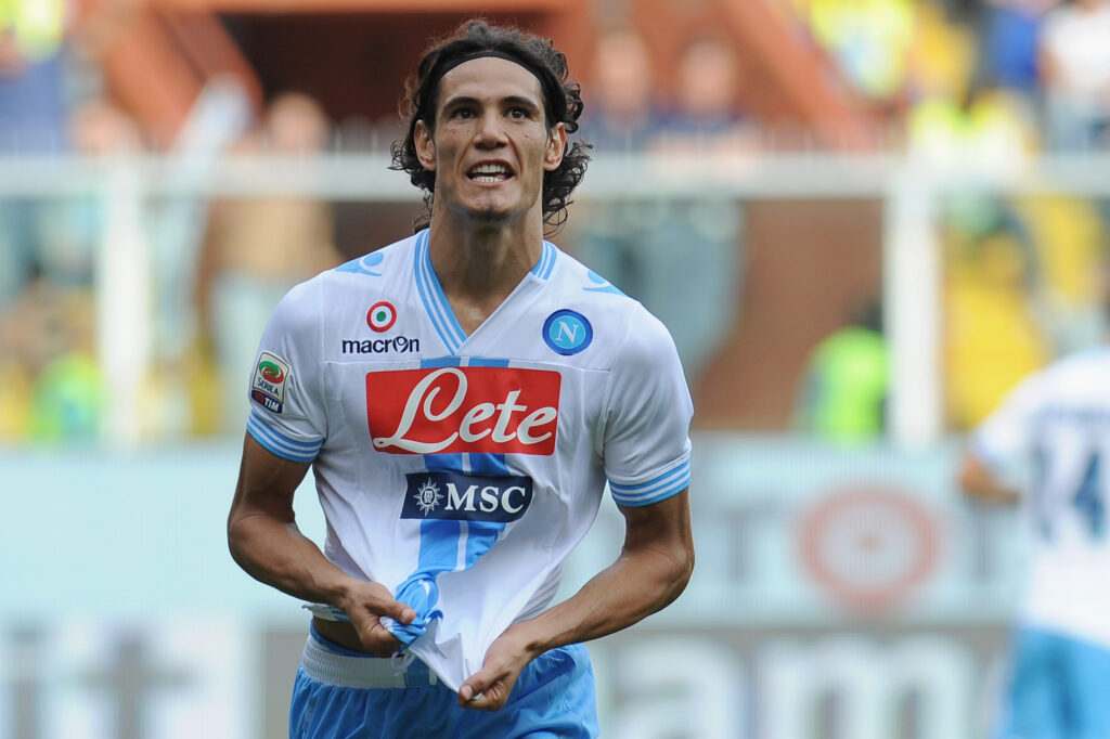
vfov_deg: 4.6
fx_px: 9246
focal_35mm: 300
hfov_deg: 6.9
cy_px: 370
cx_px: 555
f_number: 4
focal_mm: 300
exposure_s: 1/1000
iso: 400
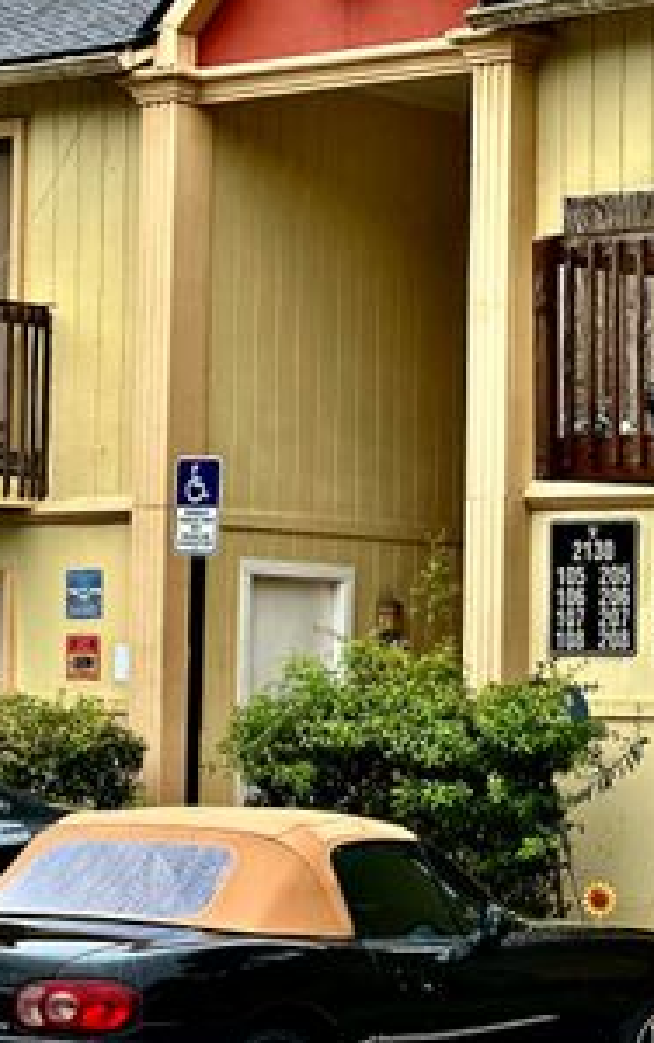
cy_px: 541
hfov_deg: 9.7
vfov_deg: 15.4
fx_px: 3871
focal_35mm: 136
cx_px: 289
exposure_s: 1/121
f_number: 2.8
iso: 25
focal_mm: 9
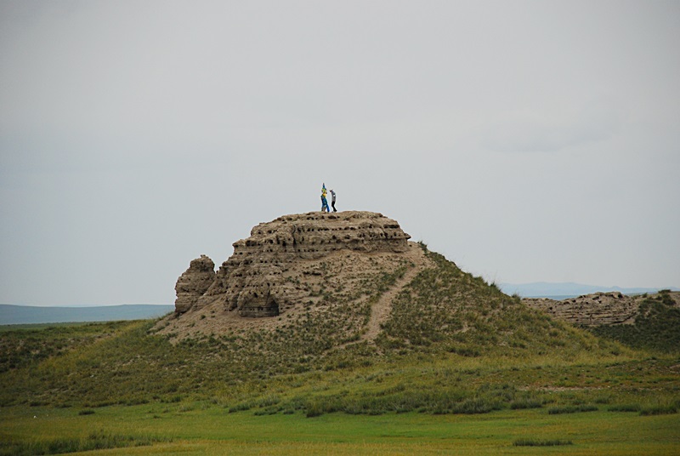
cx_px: 340
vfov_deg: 6.8
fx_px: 3831
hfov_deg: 10.1
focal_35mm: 202
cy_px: 228
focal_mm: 135
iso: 400
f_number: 6.3
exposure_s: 1/800
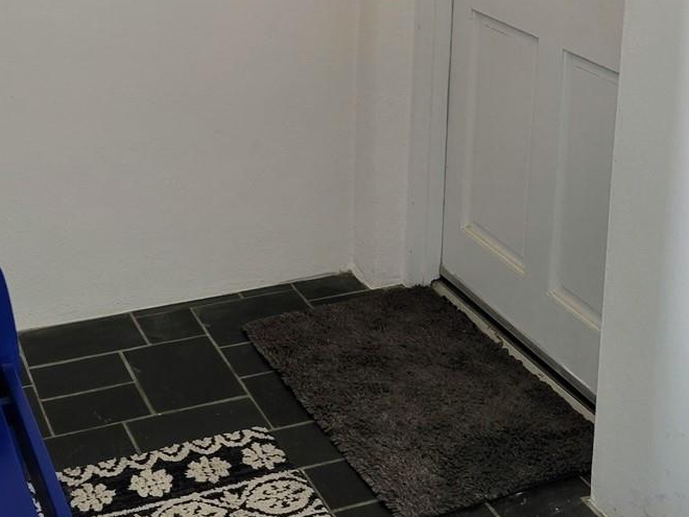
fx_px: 1254
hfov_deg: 30.7
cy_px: -13
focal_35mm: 63
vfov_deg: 22.3
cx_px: 281
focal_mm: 5.4
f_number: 1.8
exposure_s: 1/120
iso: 100
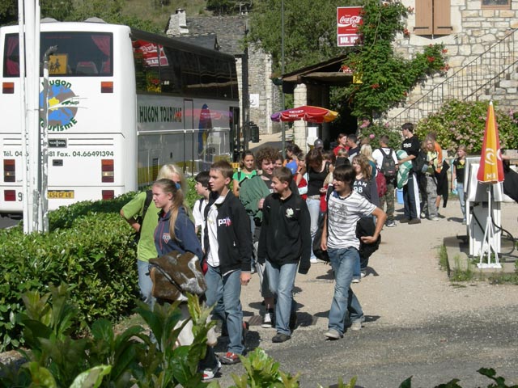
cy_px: 194
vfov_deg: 15.2
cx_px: 259
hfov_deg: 20.2
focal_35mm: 97
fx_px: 1452
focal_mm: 20.2
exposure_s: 1/314
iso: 64
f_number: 7
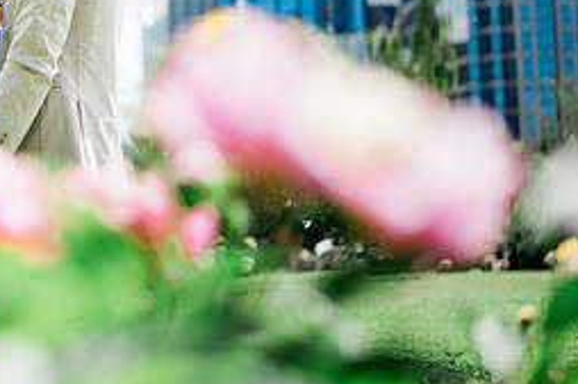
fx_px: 1284
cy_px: 47
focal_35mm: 80
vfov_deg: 16.8
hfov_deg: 24.1
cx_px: -20
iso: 125
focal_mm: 35
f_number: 1.2
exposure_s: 1/6400
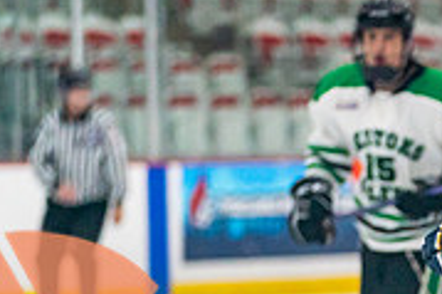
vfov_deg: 2.9
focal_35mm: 475
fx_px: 5826
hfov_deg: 4.3
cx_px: 558
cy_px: 406
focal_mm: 142
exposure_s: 1/1600
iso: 4000
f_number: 2.8
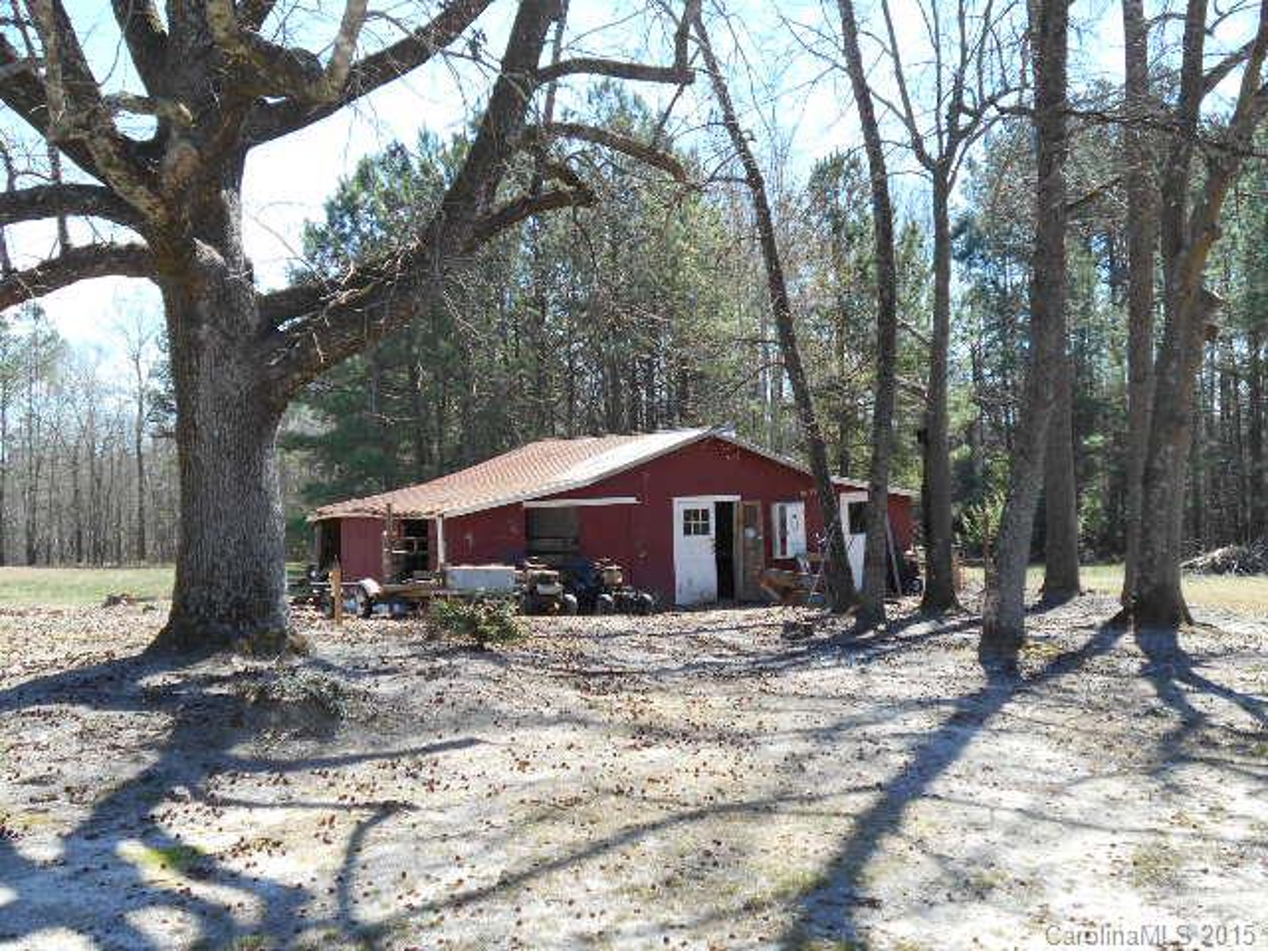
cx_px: 634
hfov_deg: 50.1
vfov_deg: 38.7
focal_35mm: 37
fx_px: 1355
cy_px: 476
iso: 80
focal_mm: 6.7
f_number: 3.9
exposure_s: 1/200
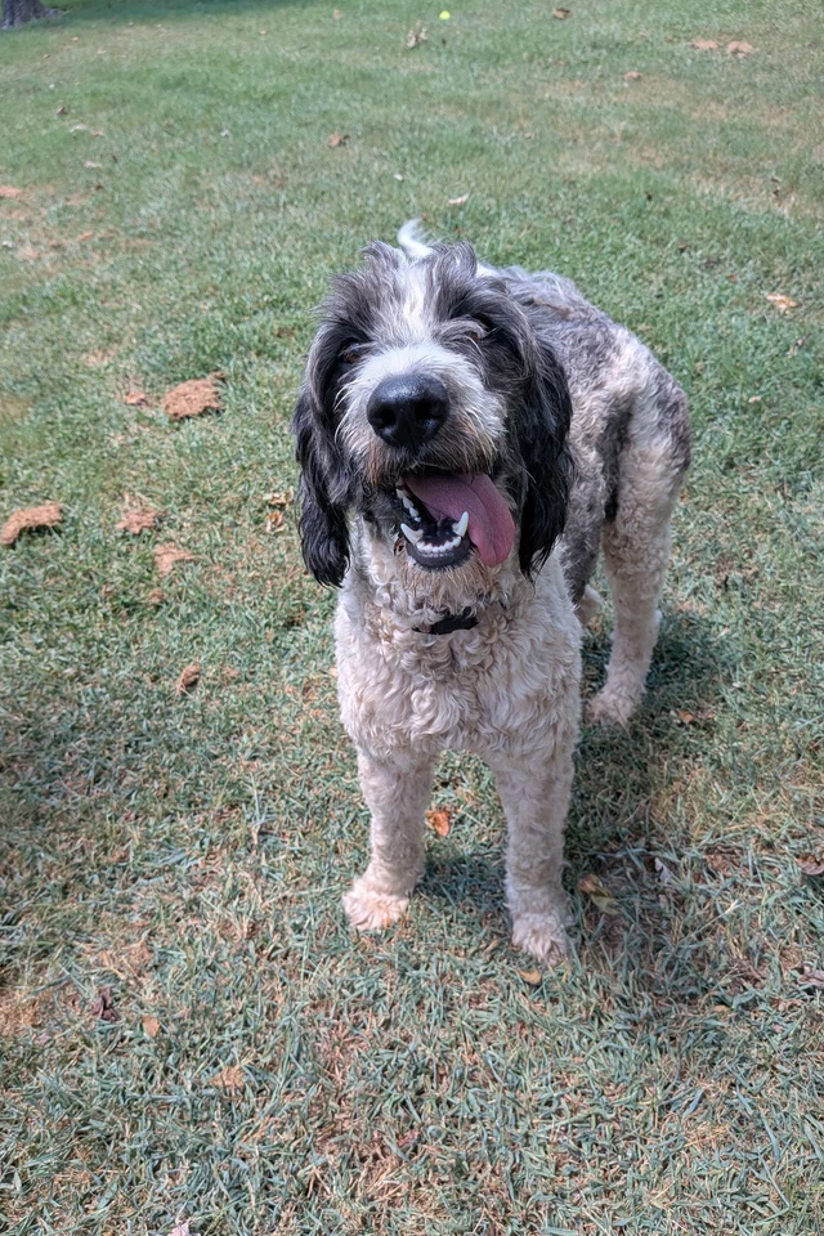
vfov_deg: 69.4
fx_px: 893
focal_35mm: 26
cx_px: 449
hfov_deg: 49.5
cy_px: 624
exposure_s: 1/405
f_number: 1.7
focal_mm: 4.53
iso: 30
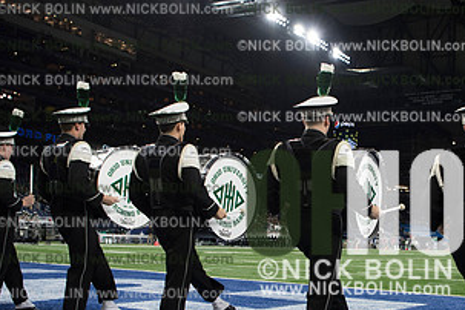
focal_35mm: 46
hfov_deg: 41.4
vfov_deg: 28.9
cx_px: 355
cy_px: 223
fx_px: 594
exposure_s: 1/1250
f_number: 2.8
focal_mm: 24
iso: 1250
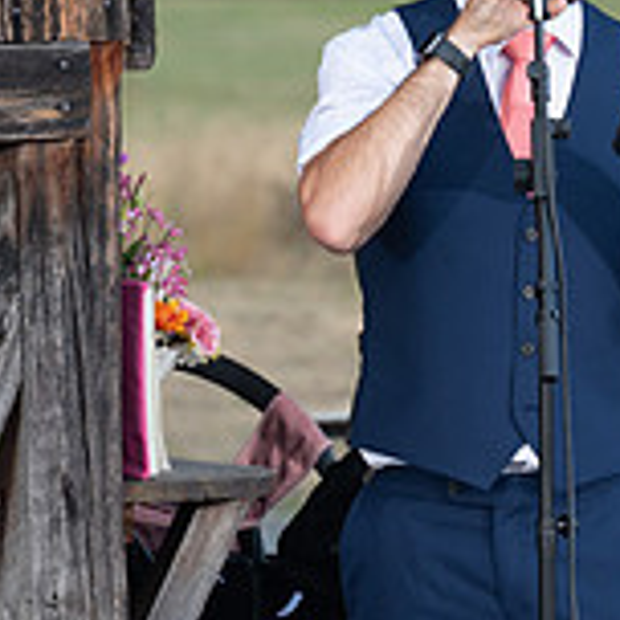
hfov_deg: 3.6
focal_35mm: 485
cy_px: 341
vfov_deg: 3.6
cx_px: 555
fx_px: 9828
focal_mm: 150
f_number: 5.6
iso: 320
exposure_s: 1/125
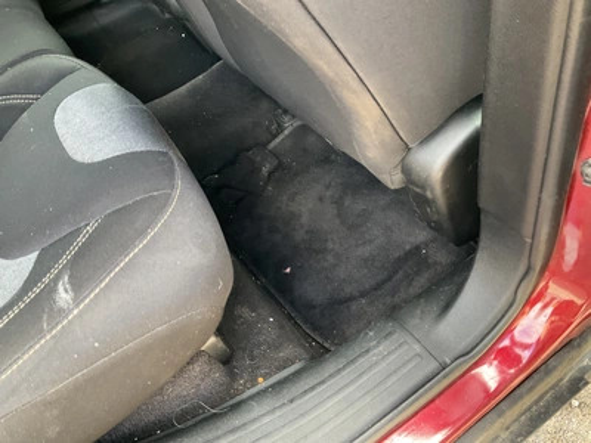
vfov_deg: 48.2
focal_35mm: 29
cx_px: 296
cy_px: 222
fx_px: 495
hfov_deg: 61.7
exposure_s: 1/60
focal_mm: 3
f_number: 1.8
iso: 125
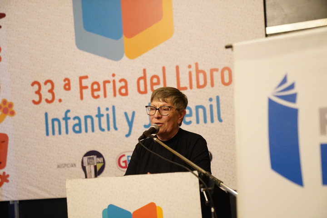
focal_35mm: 70
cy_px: 109
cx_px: 164
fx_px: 636
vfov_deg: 19.5
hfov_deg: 28.8
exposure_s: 1/200
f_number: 2.8
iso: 10000
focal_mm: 70
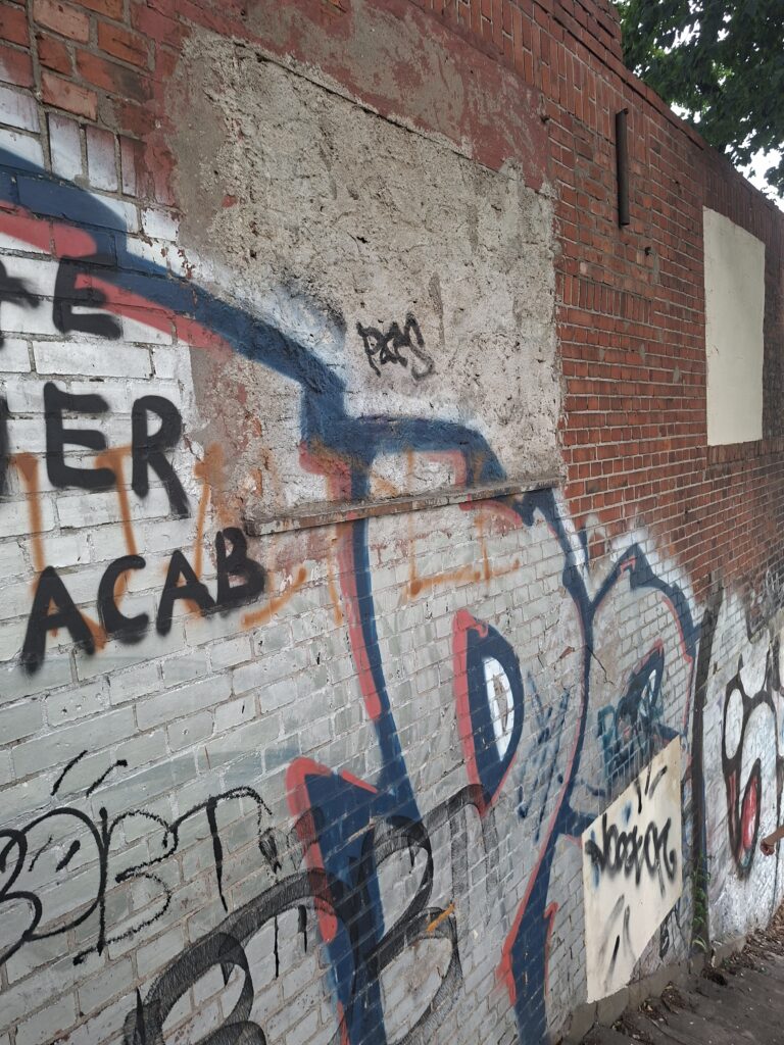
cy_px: 522
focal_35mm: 23
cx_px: 392
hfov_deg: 58.9
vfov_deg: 73.9
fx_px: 695
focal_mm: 5.54
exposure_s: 1/100
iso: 125
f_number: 1.8
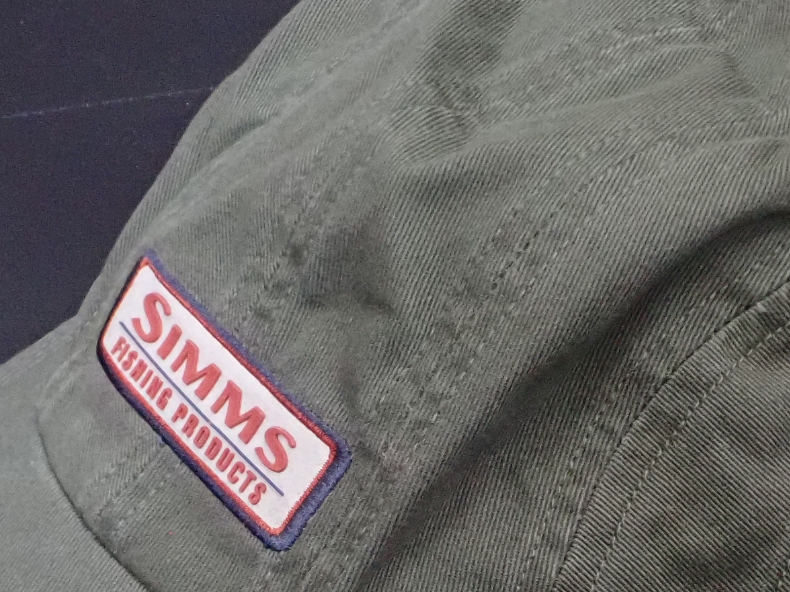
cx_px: 365
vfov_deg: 15.0
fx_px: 2236
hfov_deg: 20.0
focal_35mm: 98
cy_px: 507
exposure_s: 1/40
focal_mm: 7.86
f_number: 4
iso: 1250
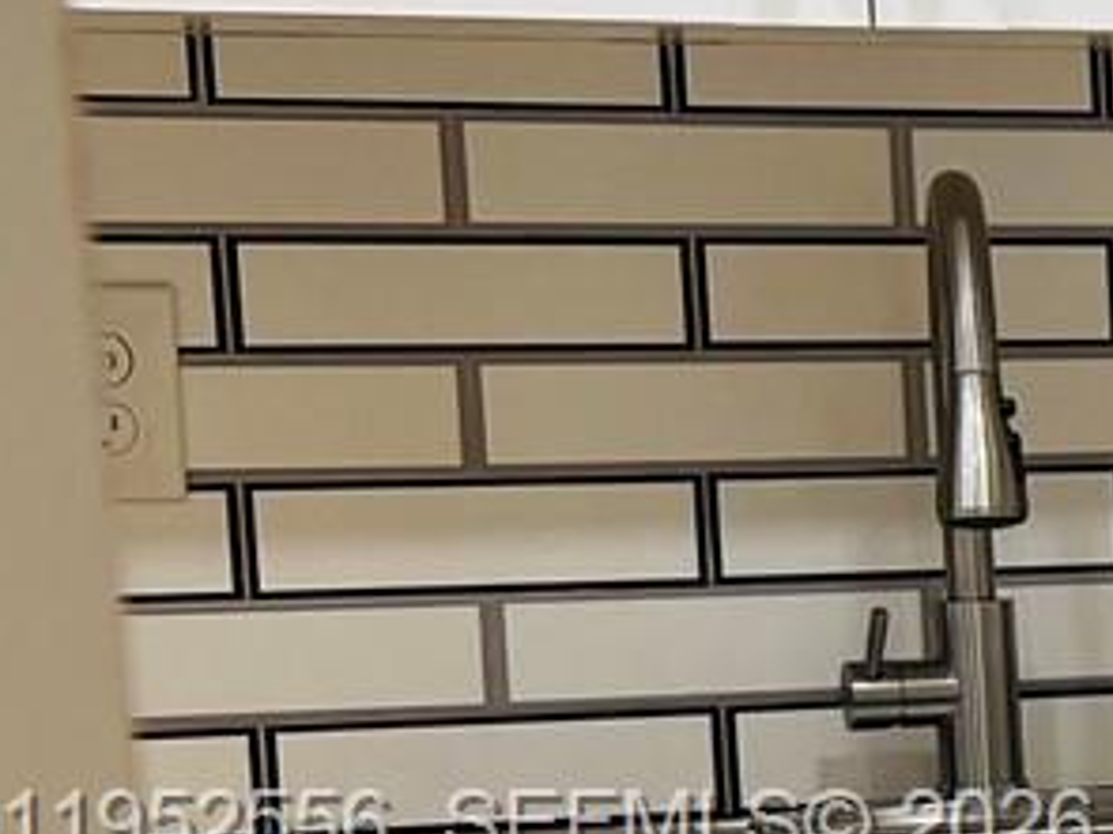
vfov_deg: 10.4
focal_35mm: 141
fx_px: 4532
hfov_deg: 11.0
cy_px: 830
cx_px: 2939
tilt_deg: -7.7
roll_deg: +1.1
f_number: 1.5
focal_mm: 5.7
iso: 64
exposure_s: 1/120
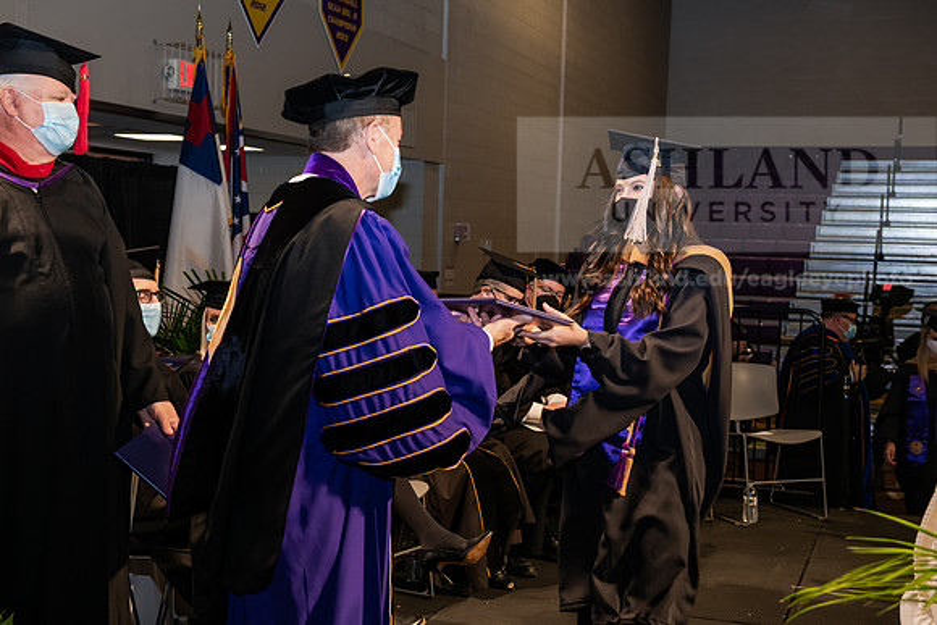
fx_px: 1432
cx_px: 468
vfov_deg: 24.6
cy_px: 312
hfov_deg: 36.2
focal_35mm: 55
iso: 1600
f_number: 6.3
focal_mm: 55
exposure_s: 1/200
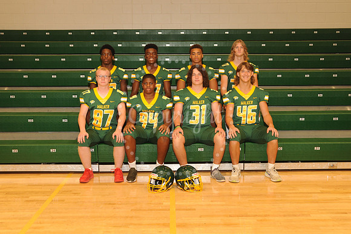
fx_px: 448
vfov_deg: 29.2
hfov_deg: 42.8
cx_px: 176
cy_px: 117
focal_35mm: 46
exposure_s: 1/60
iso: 1250
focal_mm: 46
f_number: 5.6
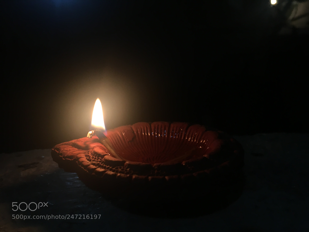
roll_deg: +2.0
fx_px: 259
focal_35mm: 29
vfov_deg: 48.2
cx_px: 154
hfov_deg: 61.7
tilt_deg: -16.9
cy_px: 116
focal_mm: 4.15
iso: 50
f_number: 2.2
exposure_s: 1/33
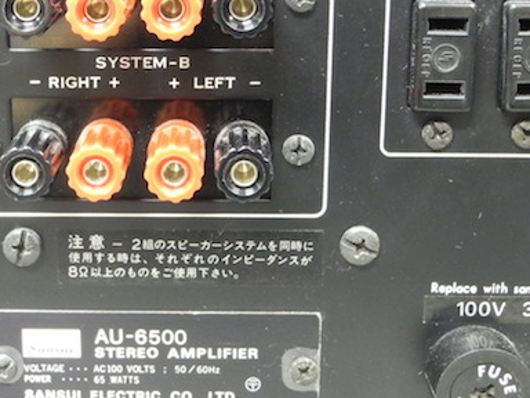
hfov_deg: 25.9
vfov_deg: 19.6
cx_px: 185
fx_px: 1148
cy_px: 151
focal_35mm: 75
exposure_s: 1/5.4
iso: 400
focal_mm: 6.8
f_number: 2.8
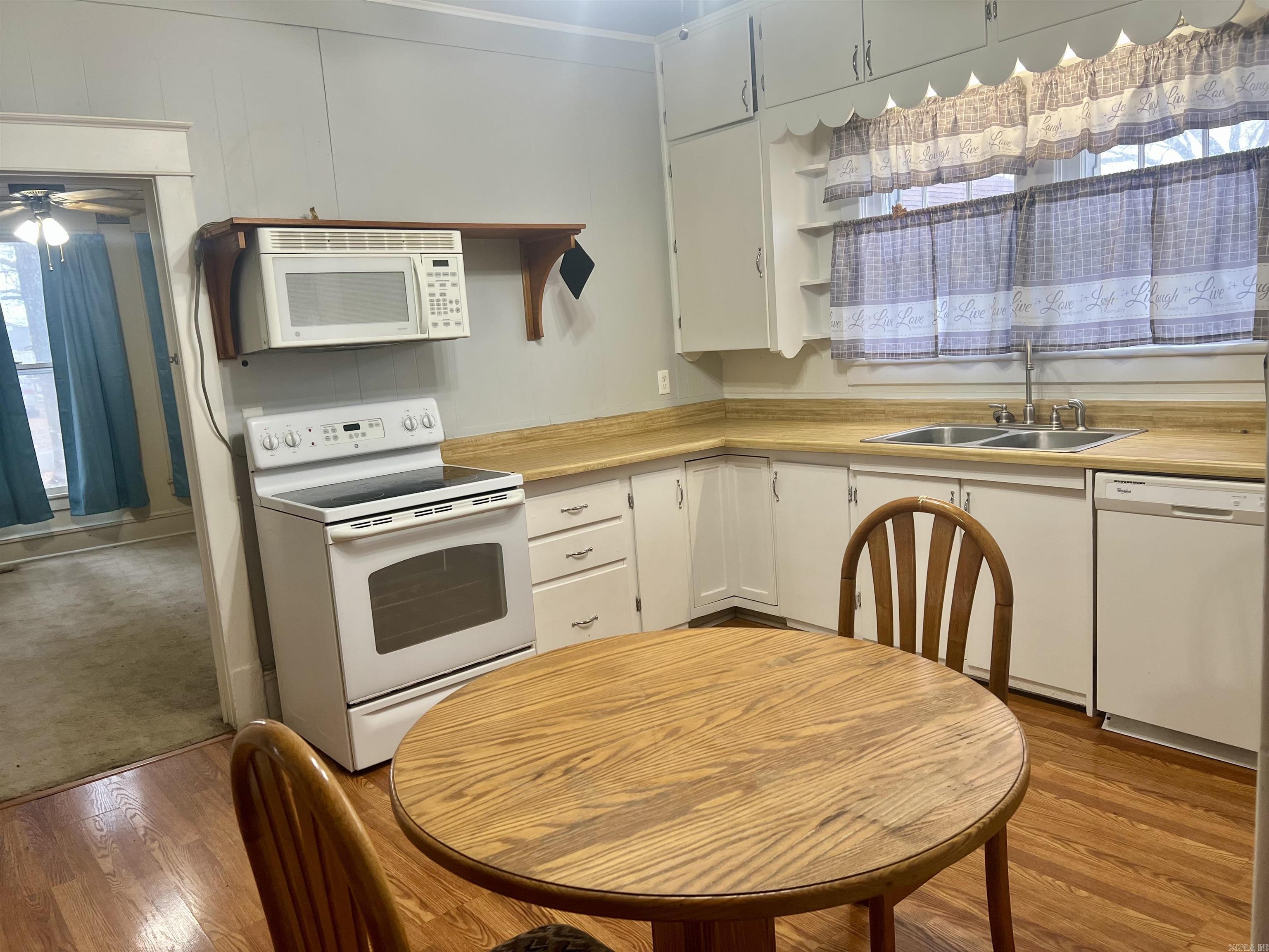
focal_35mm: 26
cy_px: 476
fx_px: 953
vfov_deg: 53.1
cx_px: 634
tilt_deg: -9.1
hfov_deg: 67.3
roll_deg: +4.5
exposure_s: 1/60
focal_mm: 5.7
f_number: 1.5
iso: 64
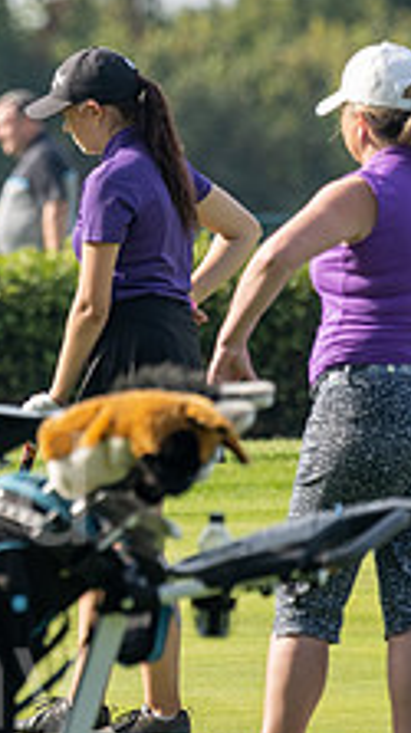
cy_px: 330
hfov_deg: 1.1
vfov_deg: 2.0
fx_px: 20669
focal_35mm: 1064
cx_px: -498
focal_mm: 300
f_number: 5
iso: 200
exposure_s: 1/800
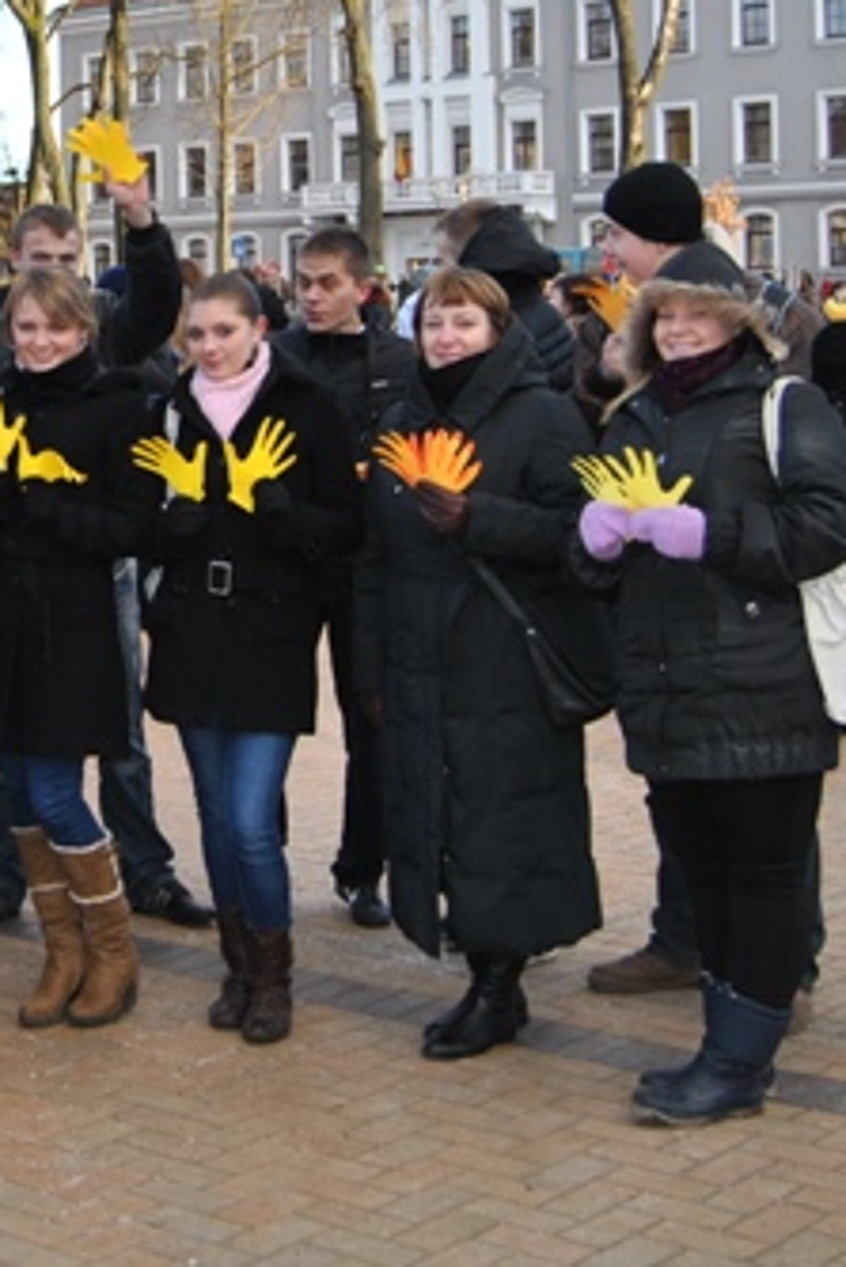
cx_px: -156
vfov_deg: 27.7
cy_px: 328
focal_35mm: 72
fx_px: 2535
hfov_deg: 18.0
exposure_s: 1/200
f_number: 4
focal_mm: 20
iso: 100
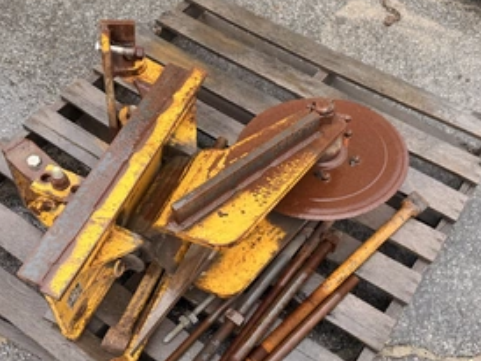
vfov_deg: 40.5
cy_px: 223
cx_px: 249
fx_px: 487
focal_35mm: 35
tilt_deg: -52.7
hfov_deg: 52.6
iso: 125
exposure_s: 1/121
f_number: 1.78
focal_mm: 6.76
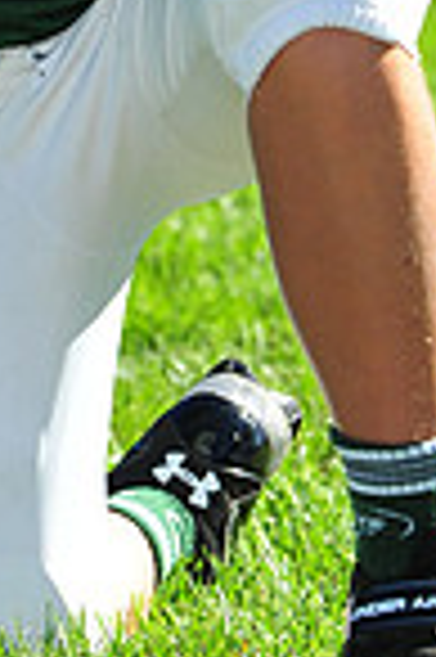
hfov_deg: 2.2
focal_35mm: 614
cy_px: -274
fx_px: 11180
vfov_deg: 3.4
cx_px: -67
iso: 400
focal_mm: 155
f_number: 4.5
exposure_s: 1/2000
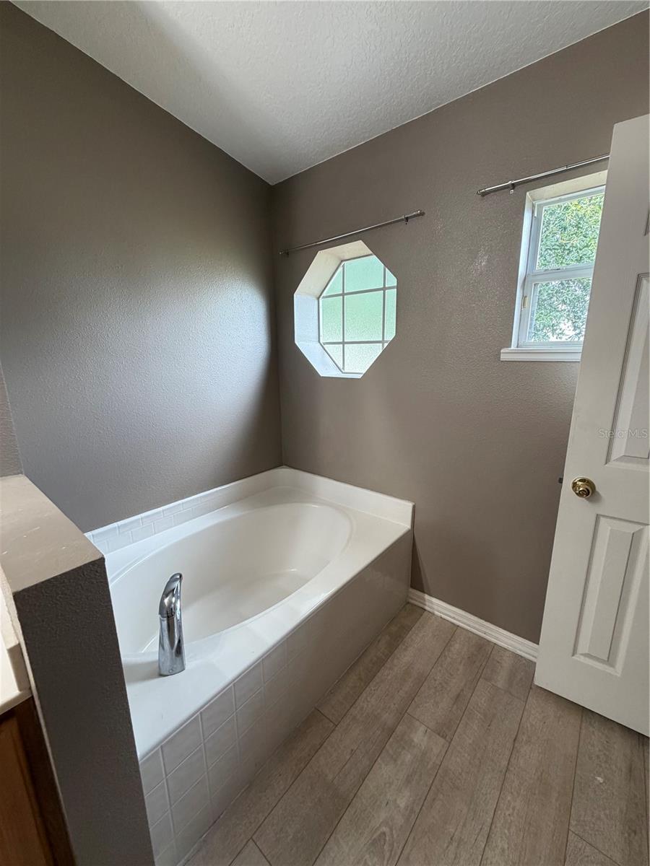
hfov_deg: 85.7
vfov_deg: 102.1
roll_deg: -0.2
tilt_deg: -13.4
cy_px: 433
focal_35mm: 14
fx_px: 351
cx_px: 325
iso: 250
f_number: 2.2
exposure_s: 1/120
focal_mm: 2.22
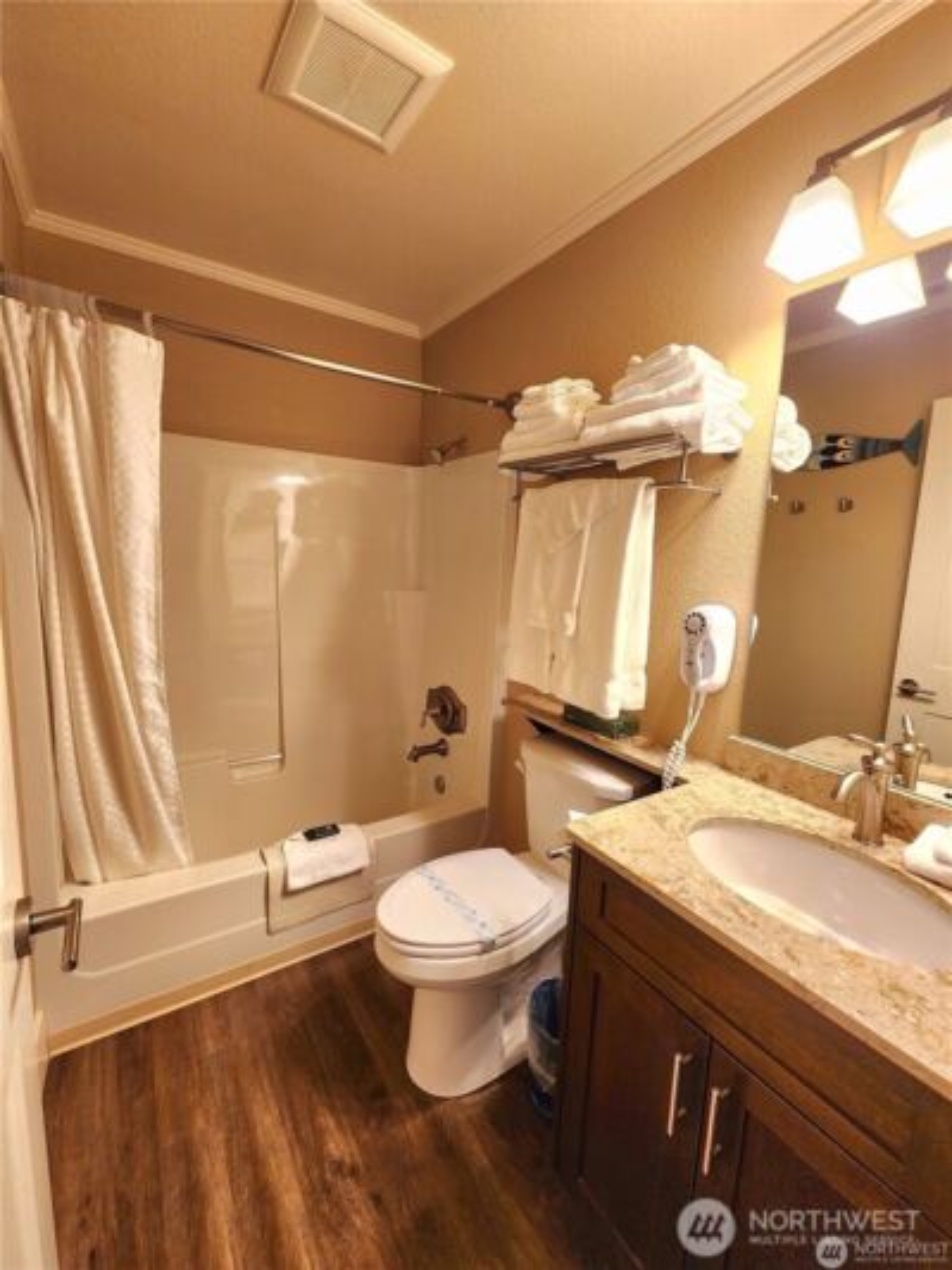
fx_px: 477
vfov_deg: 106.2
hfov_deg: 89.9
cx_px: 476
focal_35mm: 13
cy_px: 635
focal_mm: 2.2
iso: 160
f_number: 2.2
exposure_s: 1/60.2
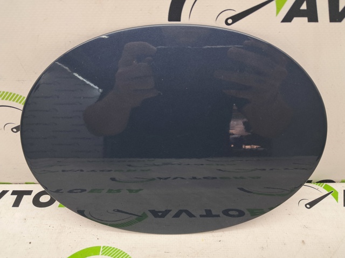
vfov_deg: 51.3
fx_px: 269
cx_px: 172
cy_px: 129
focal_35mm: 27
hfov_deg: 65.4
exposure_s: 1/50
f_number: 1.8
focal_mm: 4
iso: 50
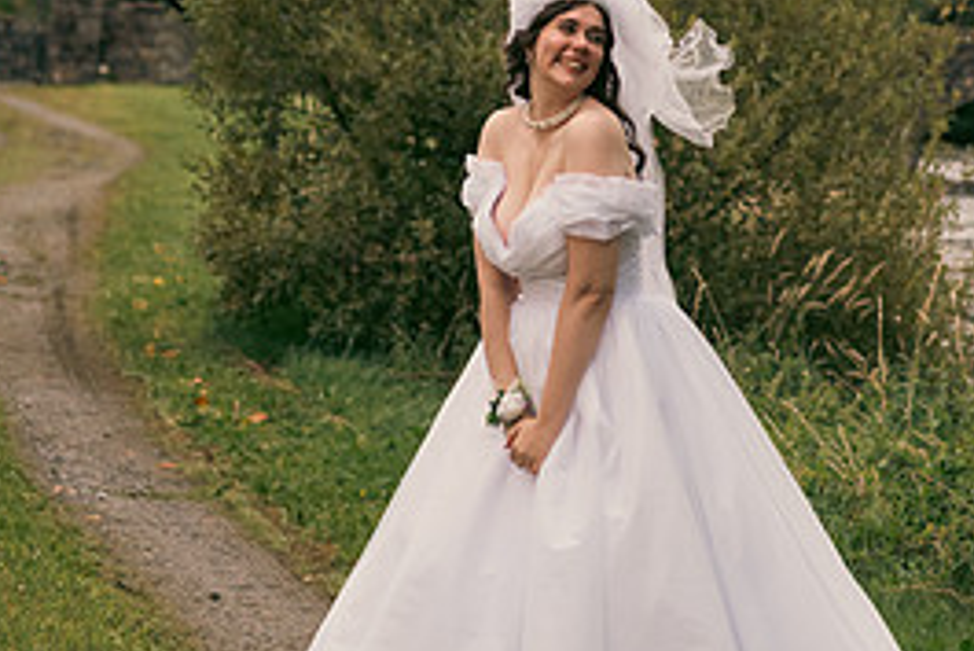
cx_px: 956
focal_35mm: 188
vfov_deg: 7.3
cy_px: 256
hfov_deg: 10.8
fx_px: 5089
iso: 320
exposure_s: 1/200
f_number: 3.5
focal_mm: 86
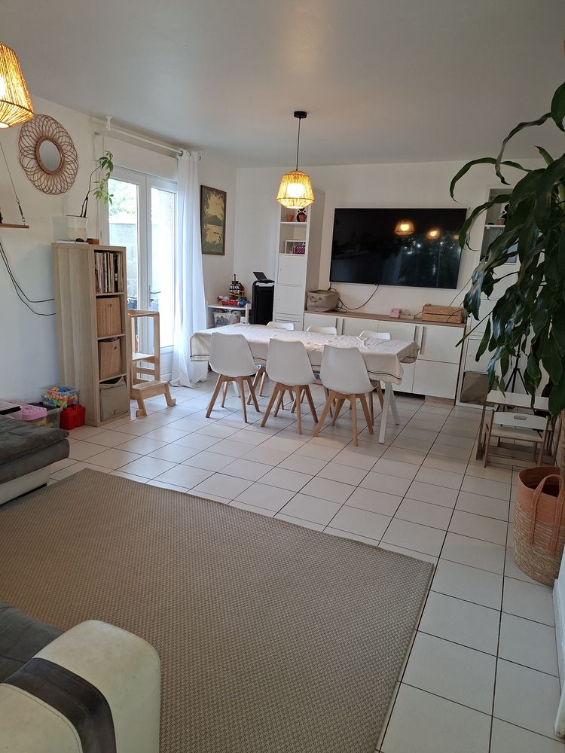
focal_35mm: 23
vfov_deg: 73.9
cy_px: 376
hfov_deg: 58.9
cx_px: 282
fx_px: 501
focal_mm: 5.54
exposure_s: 1/120
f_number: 1.8
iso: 200
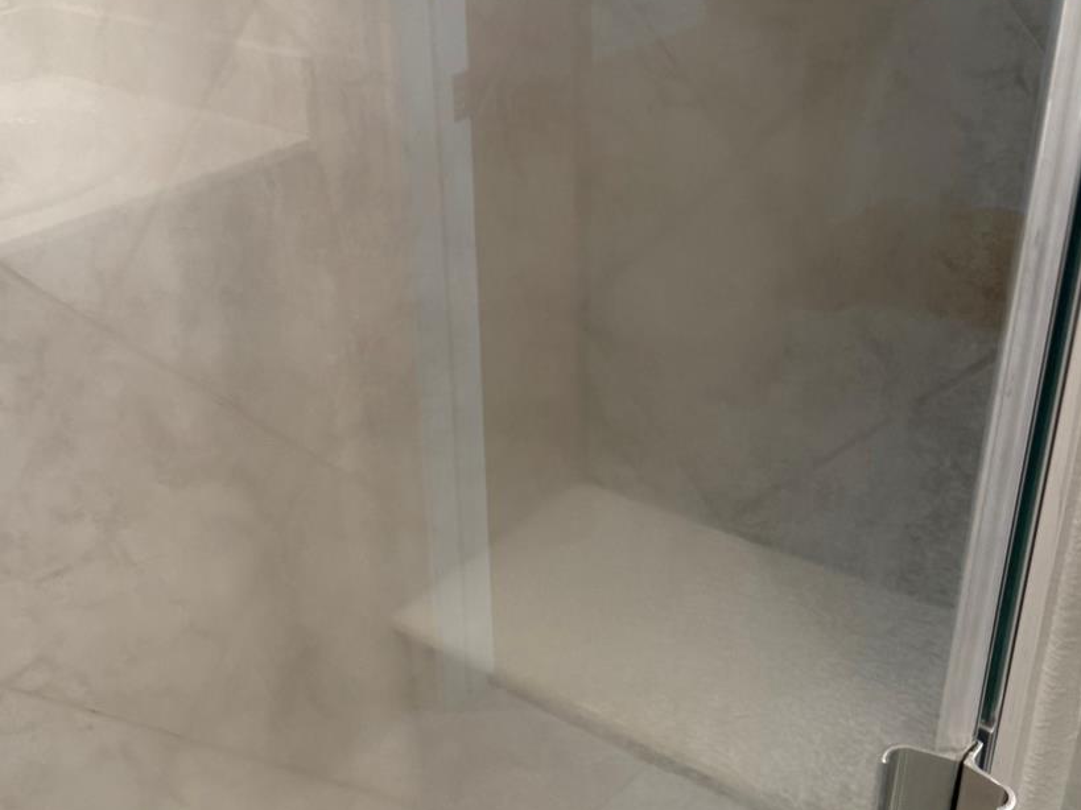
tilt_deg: -33.0
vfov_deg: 31.8
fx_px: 1405
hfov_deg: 42.0
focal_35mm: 45
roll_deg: +1.5
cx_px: 486
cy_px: 574
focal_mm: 6.76
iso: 200
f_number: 1.78
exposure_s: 1/60
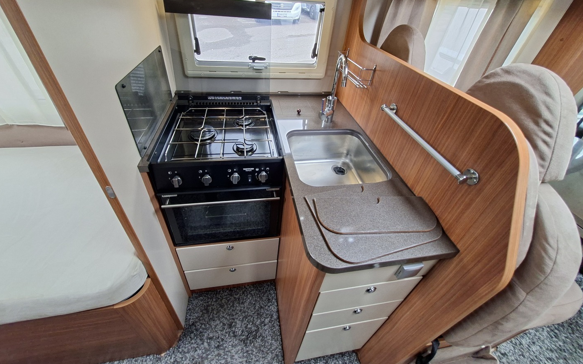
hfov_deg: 105.3
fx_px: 222
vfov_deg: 77.7
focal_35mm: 14
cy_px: 145
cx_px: 287
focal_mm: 1.74
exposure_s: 1/40
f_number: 2.2
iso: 80
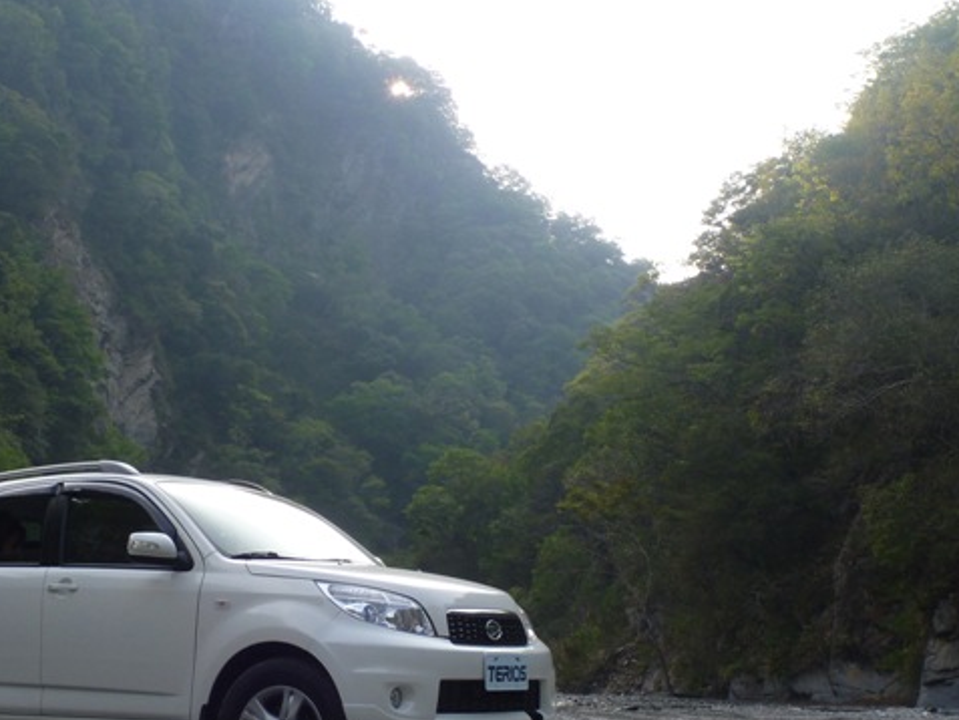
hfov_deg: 37.2
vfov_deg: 28.5
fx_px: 1413
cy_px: 412
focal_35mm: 51
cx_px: 348
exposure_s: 1/200
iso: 100
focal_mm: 6.8
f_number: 4
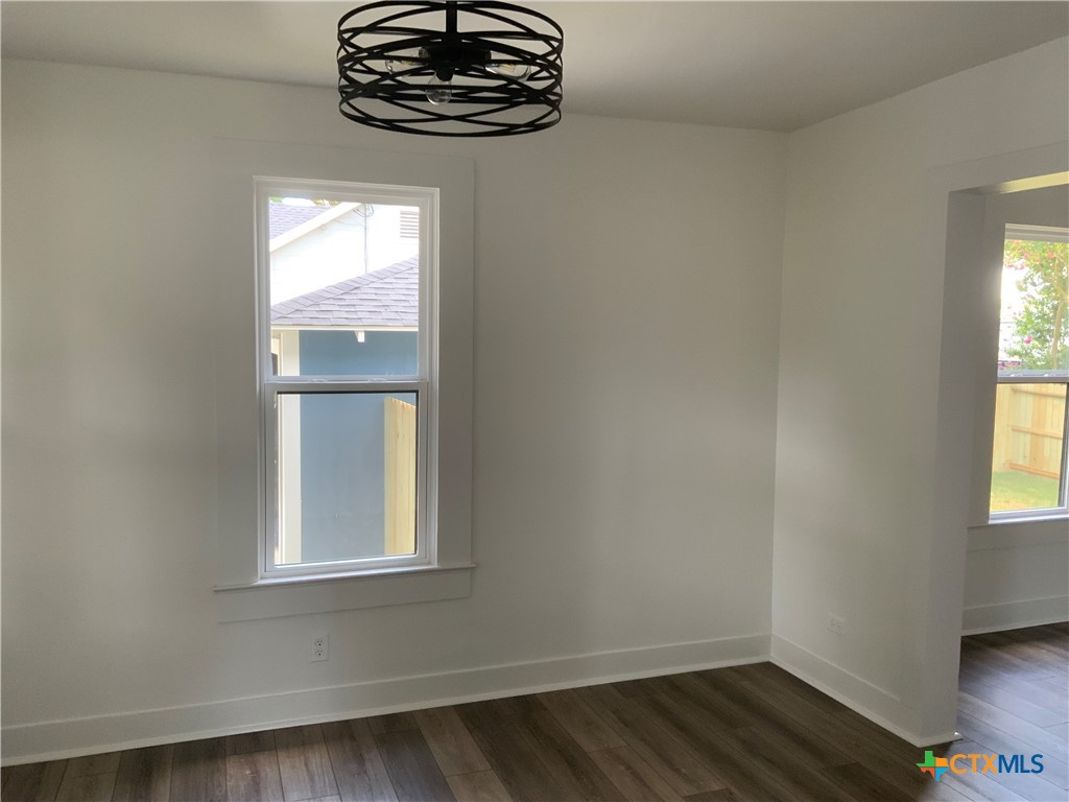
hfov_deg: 61.7
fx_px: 896
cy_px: 401
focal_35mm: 29
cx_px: 534
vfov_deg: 48.2
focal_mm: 3
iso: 80
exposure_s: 1/60
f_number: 1.8
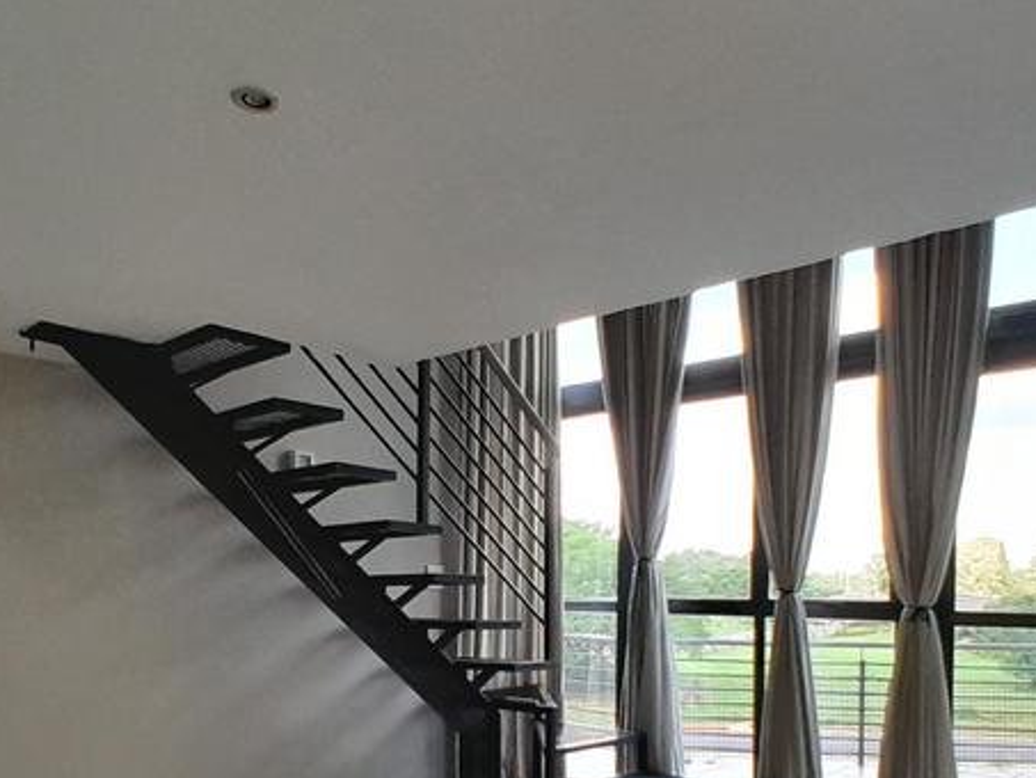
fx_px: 898
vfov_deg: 44.8
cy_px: 606
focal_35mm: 30
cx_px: 501
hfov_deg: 59.9
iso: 50
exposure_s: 1/120
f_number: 2.2
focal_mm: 1.46
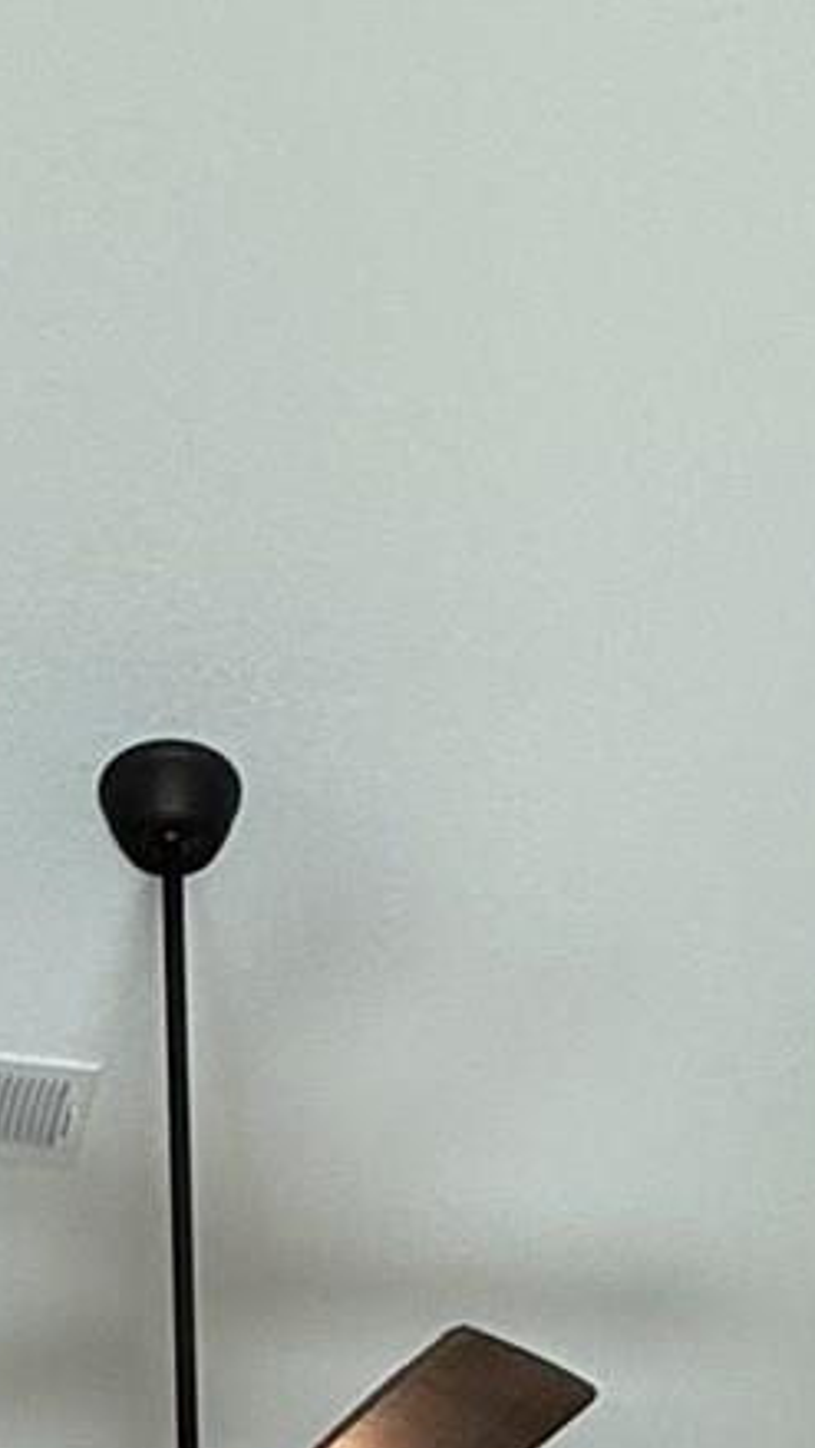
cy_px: 3242
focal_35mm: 80
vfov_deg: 16.3
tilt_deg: -5.6
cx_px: 224
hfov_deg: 15.1
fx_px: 3073
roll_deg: +0.6
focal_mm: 2.22
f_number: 2.2
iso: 80
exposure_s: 1/120
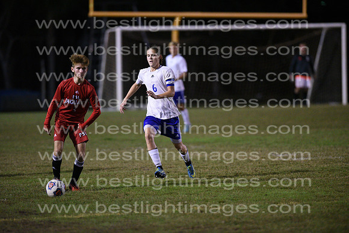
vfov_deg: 4.6
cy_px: 116
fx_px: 2909
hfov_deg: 6.9
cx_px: 174
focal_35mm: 300
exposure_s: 1/800
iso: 8000
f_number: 3.2
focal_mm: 300
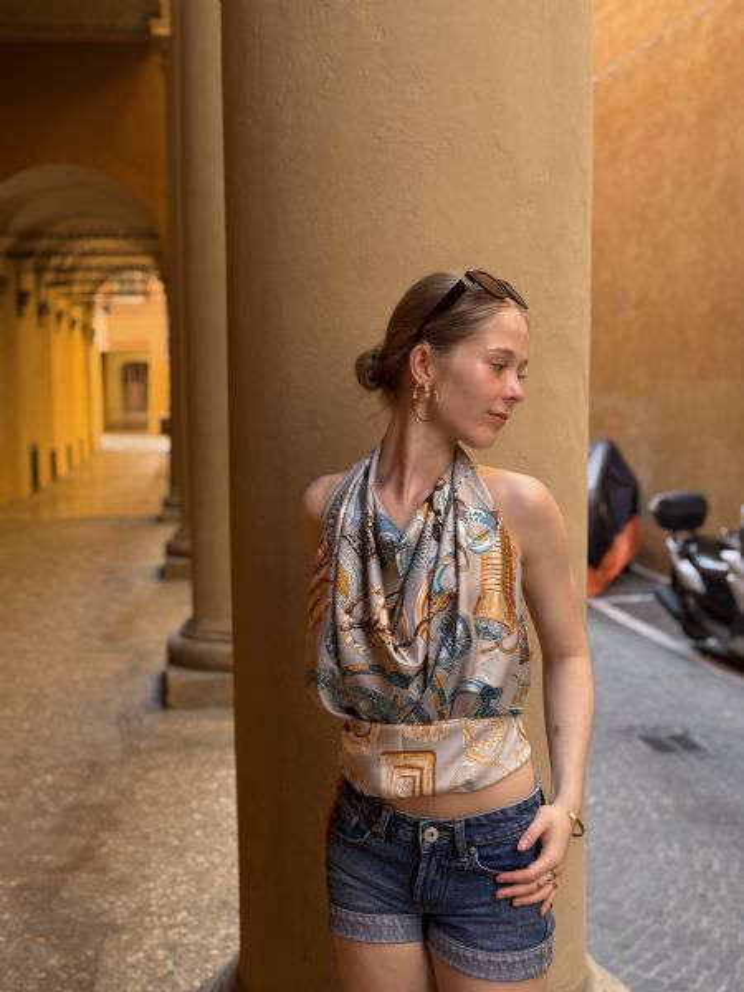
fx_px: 1376
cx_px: 372
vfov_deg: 39.7
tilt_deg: -5.2
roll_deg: +1.4
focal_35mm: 48
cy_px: 496
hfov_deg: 30.3
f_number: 1.78
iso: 64
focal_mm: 6.76
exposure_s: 1/121
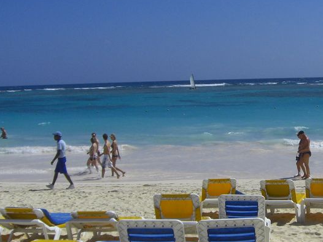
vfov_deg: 19.9
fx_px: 690
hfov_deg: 25.5
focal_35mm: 74
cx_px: 289
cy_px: 110
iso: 64
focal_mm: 6.2
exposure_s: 1/400
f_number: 8
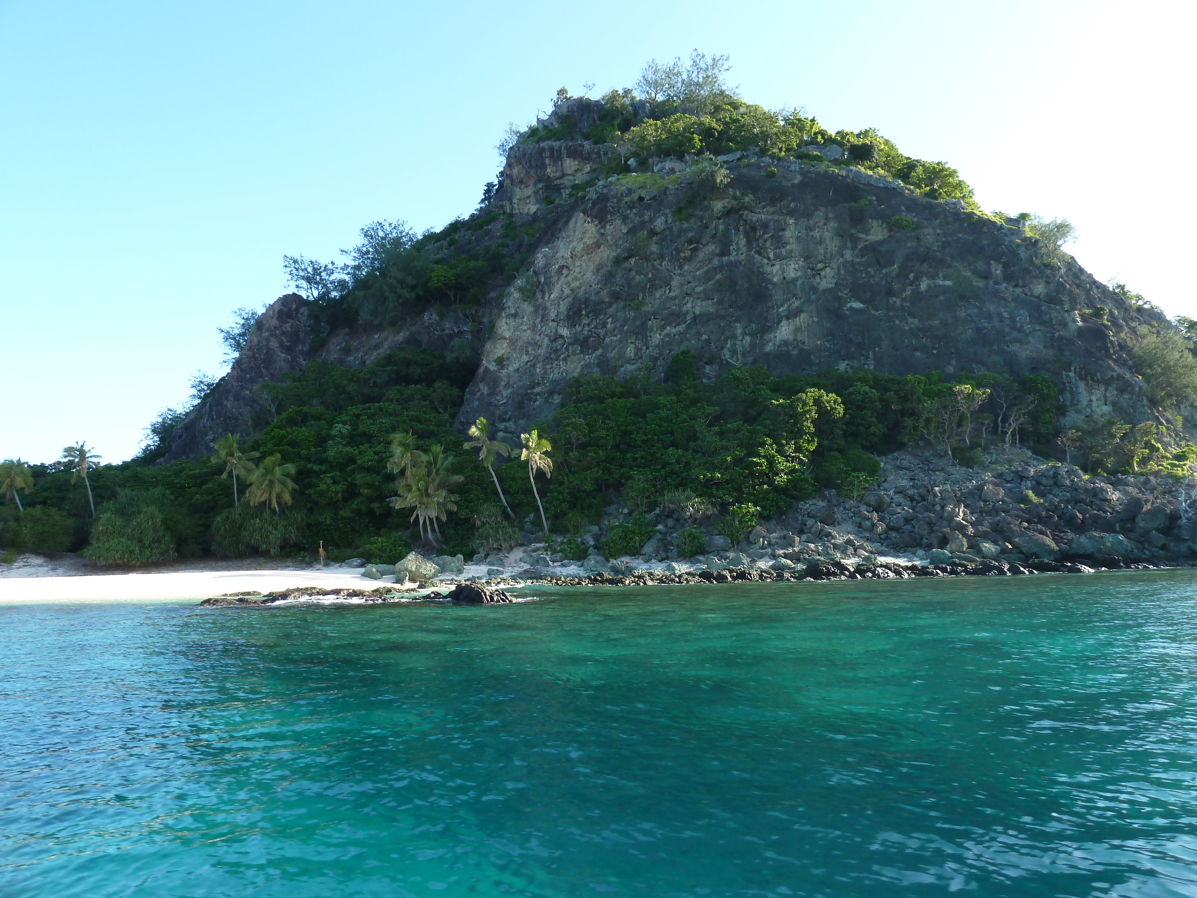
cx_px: 598
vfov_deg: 54.9
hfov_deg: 69.4
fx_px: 864
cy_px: 449
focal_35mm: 25
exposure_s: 1/250
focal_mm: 4.1
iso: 160
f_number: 4
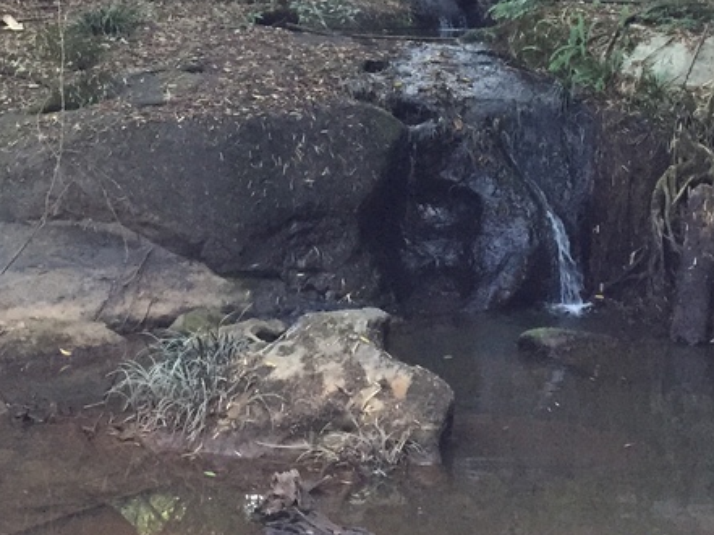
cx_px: 398
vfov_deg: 17.9
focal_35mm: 79
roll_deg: -1.6
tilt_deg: +0.9
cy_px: -62
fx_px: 1628
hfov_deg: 24.7
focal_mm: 4.15
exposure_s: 1/30
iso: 200
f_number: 2.2
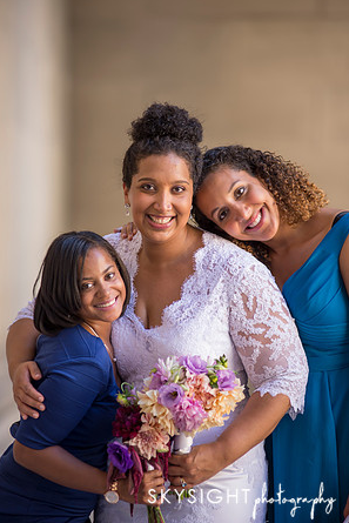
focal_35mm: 187
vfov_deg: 11.0
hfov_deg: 7.3
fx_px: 2717
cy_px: 261
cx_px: 175
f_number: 2.8
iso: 400
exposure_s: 1/200
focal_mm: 185
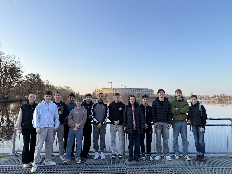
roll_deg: -0.9
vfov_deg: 56.8
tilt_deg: +2.9
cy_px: 87
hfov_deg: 71.6
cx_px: 116
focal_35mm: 24
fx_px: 161
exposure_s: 1/992
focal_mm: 6.76
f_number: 1.78
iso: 80
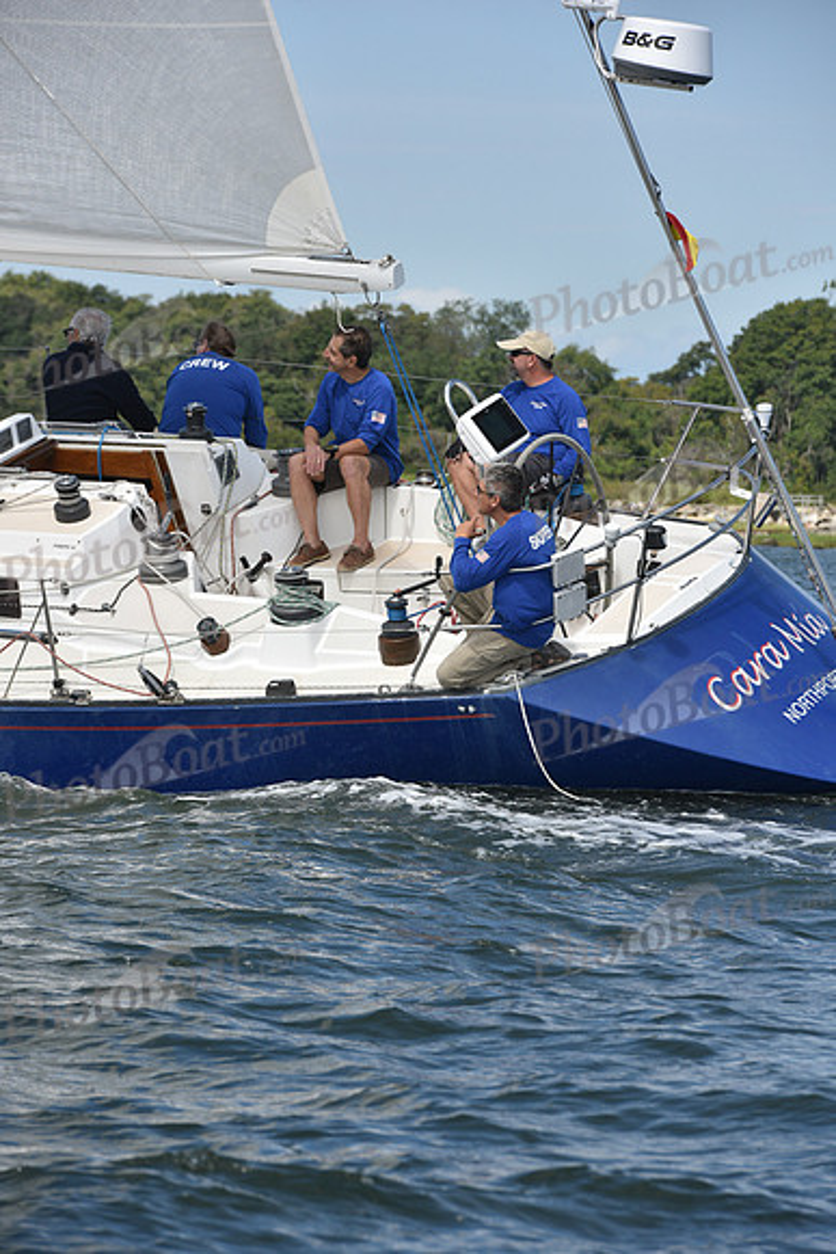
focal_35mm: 200
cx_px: 418
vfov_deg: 10.3
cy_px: 627
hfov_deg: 6.9
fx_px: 6962
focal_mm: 200
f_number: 10
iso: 320
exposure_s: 1/1000
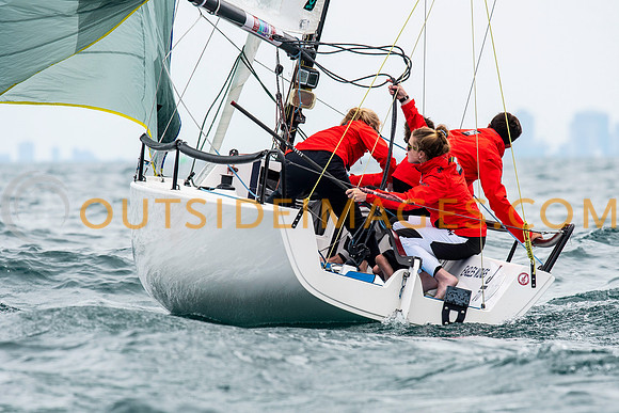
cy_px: 218
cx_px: 332
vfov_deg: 2.8
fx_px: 8399
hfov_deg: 4.2
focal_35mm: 488
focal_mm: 300
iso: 400
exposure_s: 1/1600
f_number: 5.6
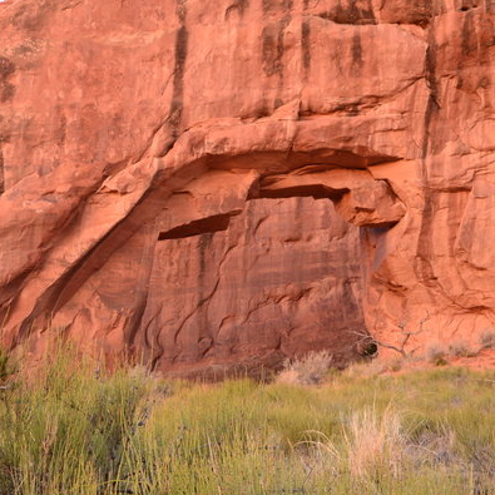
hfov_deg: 21.5
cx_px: 149
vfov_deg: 21.7
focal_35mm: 80
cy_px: 249
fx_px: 1294
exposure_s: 1/1.3
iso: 320
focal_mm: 62
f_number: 20
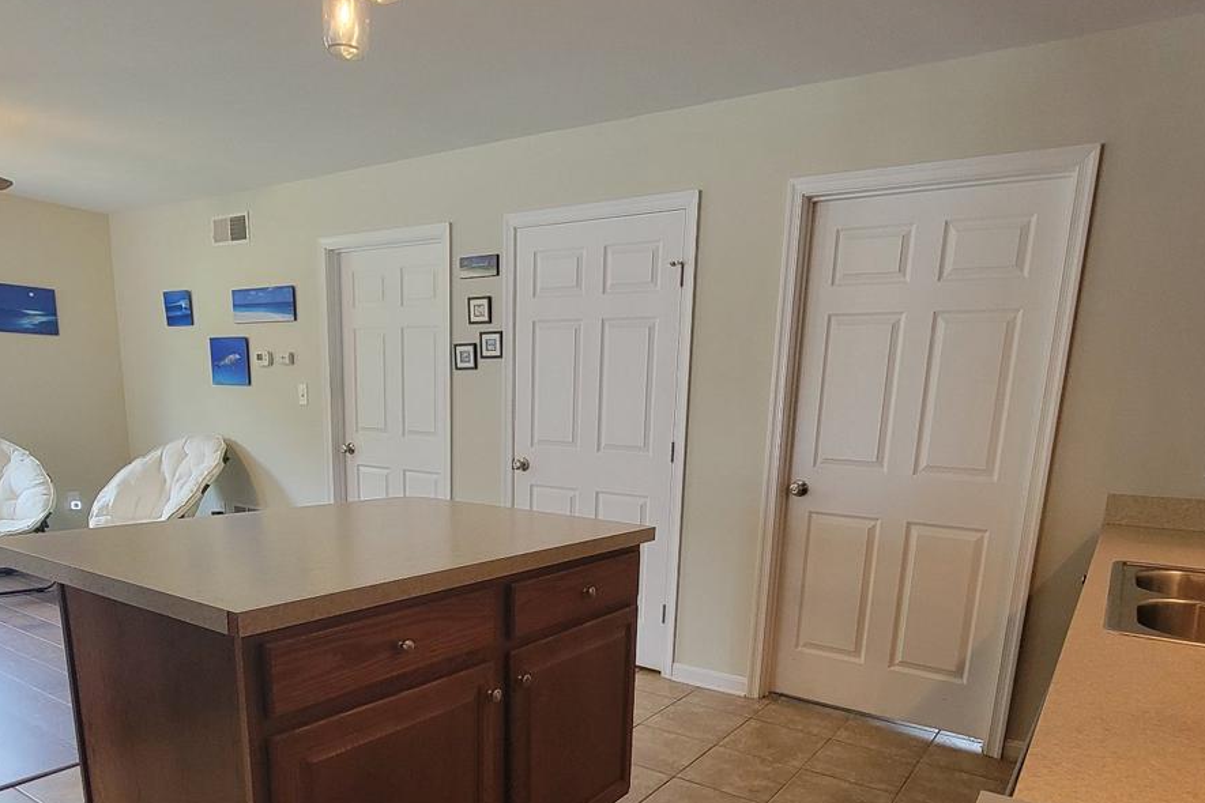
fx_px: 736
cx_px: 605
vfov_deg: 55.4
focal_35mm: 22
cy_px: 568
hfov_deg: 78.6
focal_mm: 2.2
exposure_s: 1/60
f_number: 2.2
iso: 400
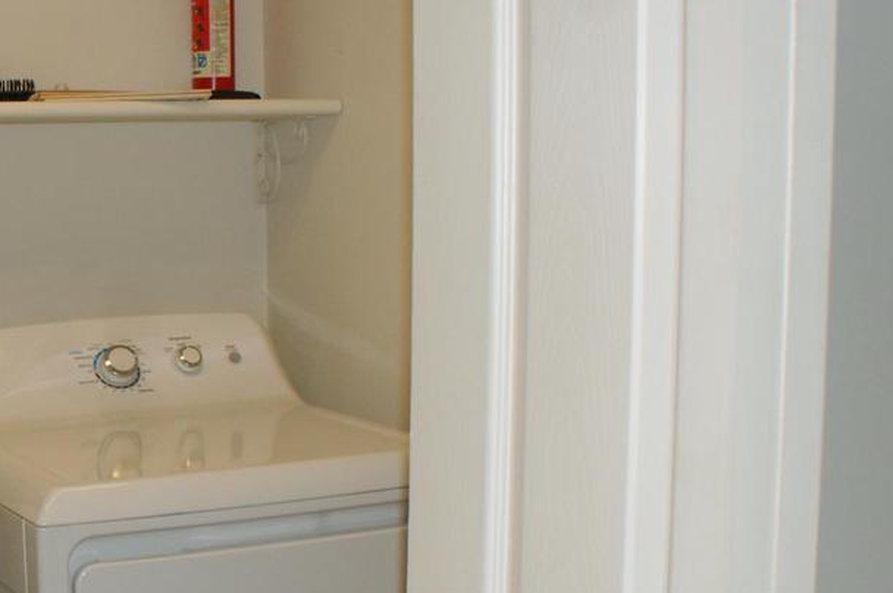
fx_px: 1586
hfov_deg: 29.2
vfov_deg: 21.2
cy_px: 361
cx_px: -25
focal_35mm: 64
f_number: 5.6
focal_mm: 18
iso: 400
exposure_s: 1/60
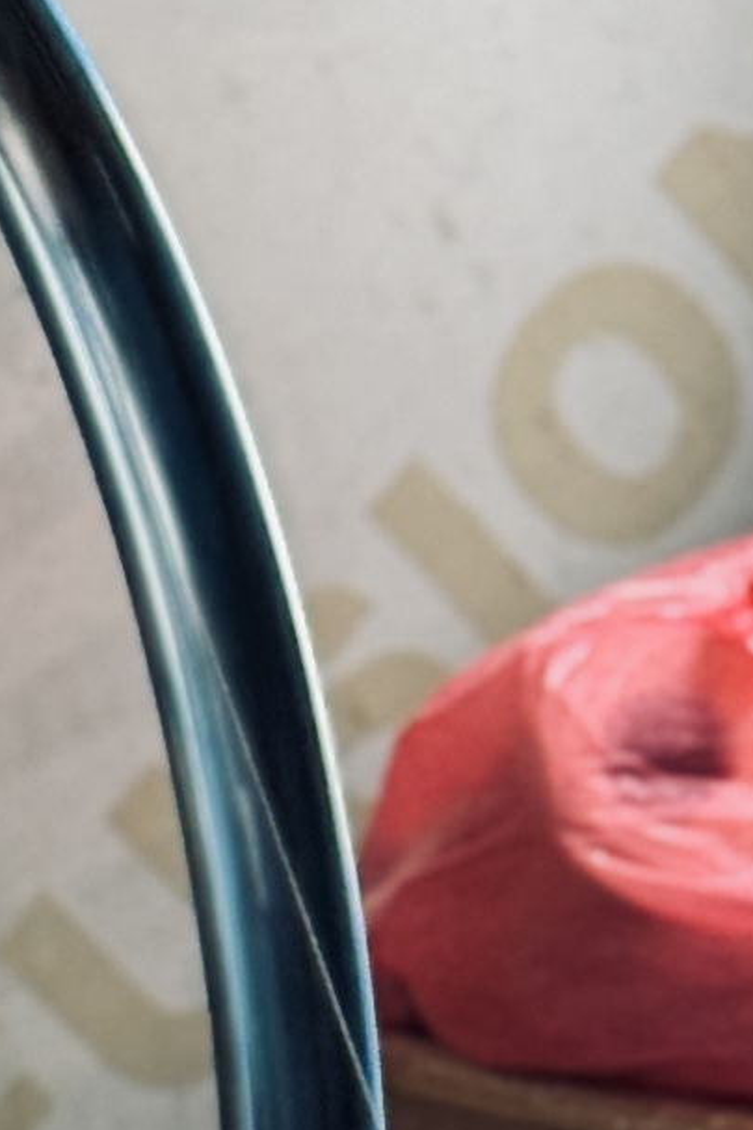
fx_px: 10390
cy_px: 1437
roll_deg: -0.1
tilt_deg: -9.5
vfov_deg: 6.2
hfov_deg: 4.1
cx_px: 1376
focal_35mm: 331
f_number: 1.78
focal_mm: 6.76
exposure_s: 1/60
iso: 160
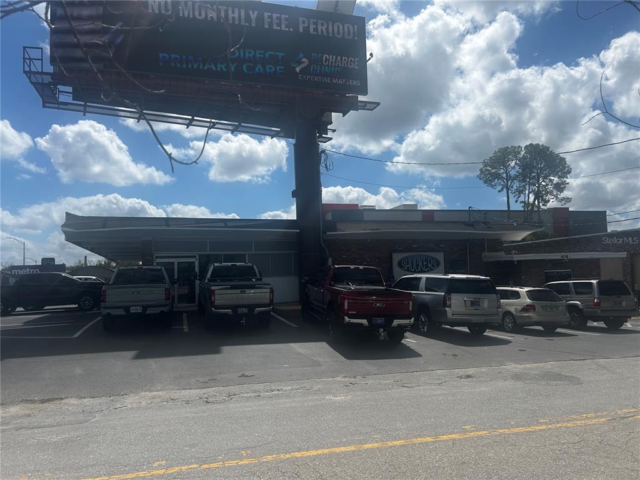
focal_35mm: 26
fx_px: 481
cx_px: 320
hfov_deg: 67.3
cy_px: 240
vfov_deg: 53.1
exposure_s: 1/8696
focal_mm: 5.7
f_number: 1.5
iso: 50
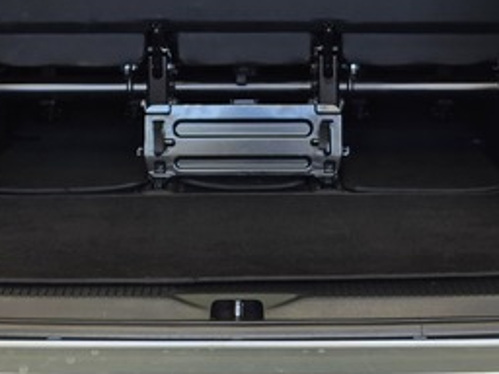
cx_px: 267
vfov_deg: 15.4
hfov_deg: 21.3
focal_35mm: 92
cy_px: -88
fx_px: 1326
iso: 25
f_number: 1.7
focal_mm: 6.25
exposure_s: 1/100
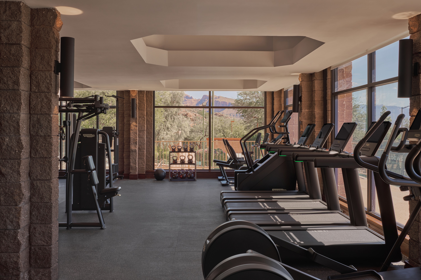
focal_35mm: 35
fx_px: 409
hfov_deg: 54.4
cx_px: 210
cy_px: 140
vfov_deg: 37.8
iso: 100
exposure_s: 1/15
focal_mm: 35
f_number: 11
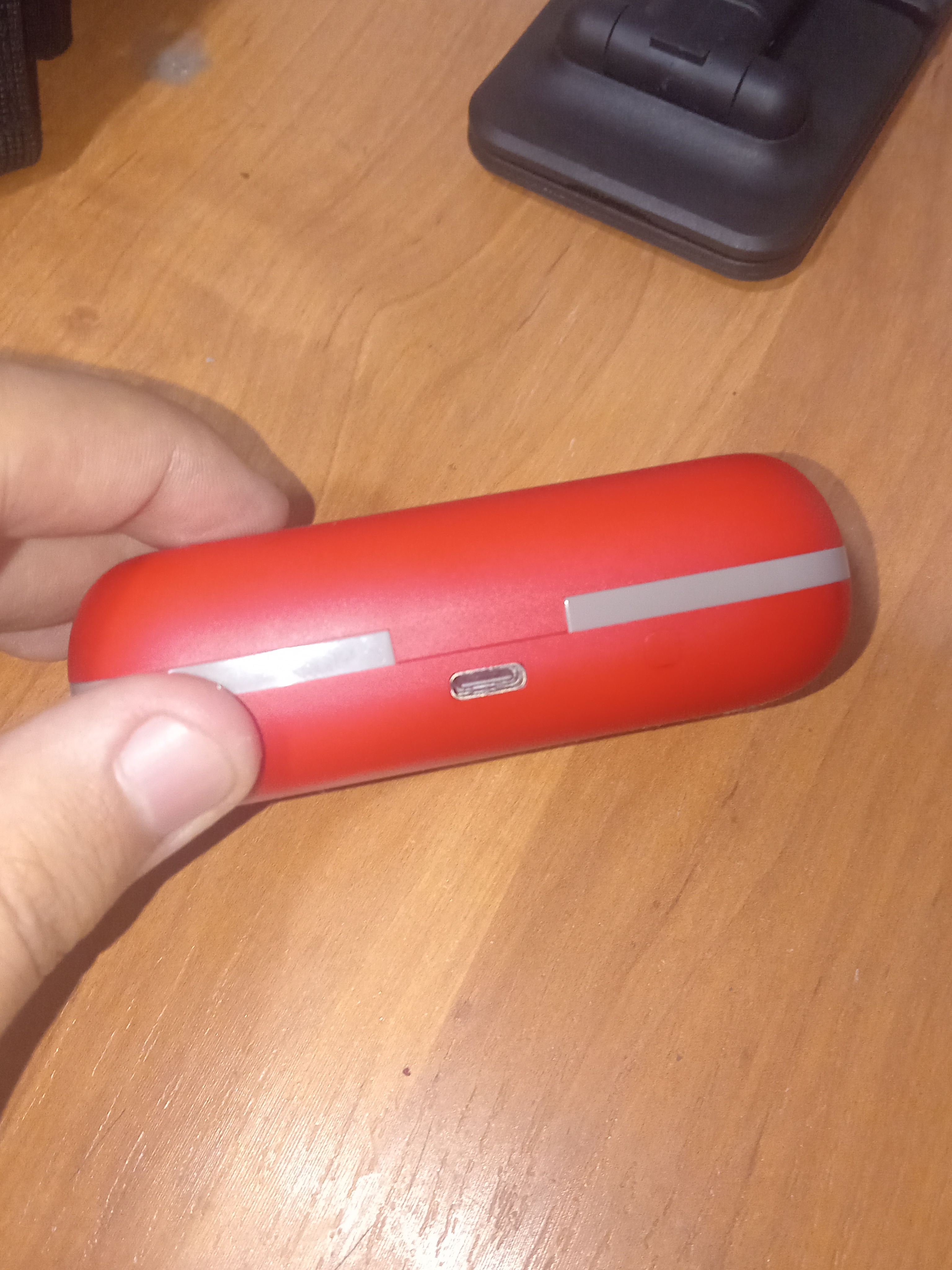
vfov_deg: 55.4
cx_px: 476
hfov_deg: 42.9
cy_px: 635
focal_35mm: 33
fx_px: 1210
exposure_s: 1/33.3
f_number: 1.8
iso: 1225
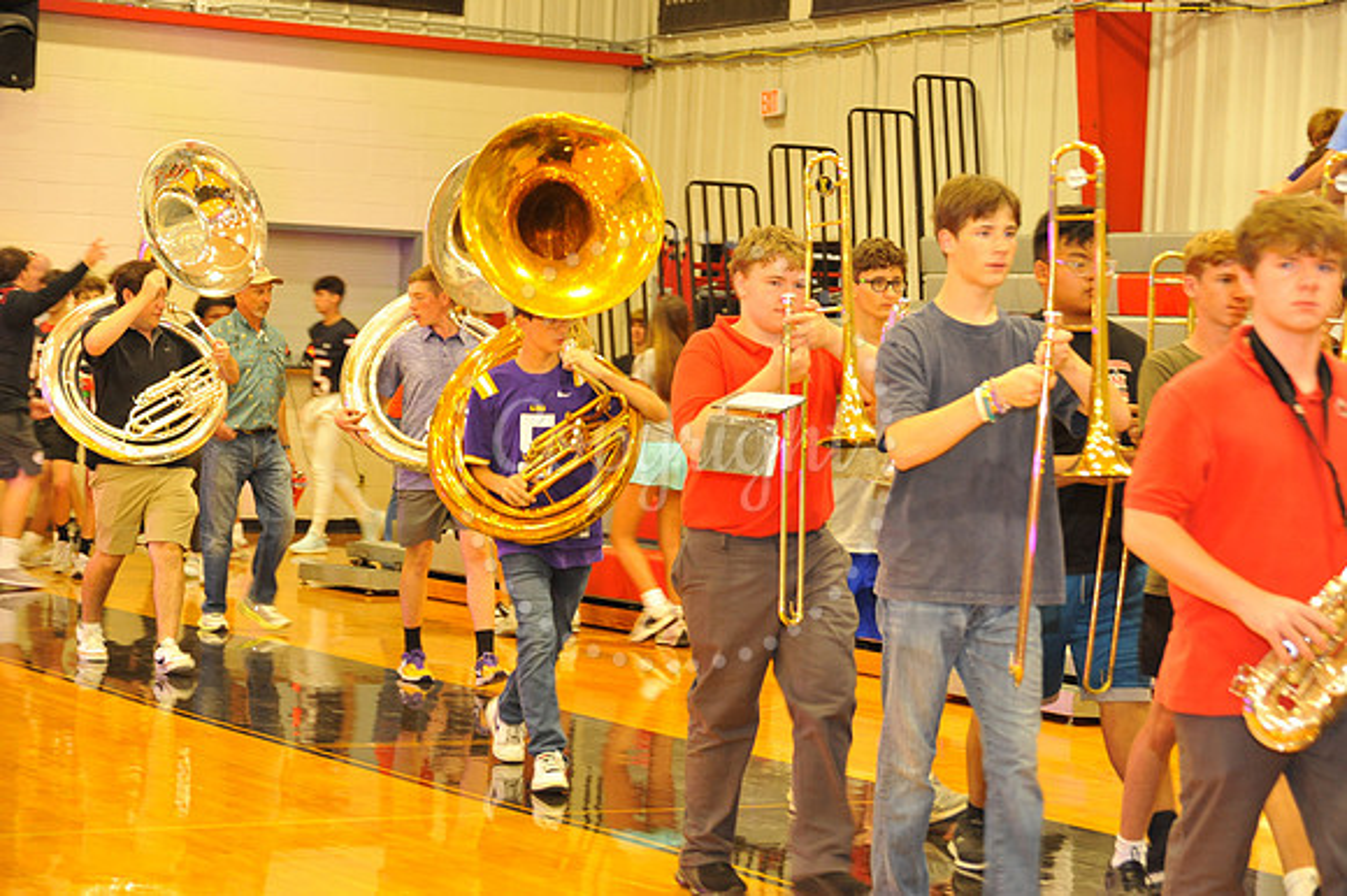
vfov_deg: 14.8
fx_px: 3440
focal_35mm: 92
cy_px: 448
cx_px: 674
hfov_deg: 22.2
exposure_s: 1/50
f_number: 6.3
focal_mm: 92
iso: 2500
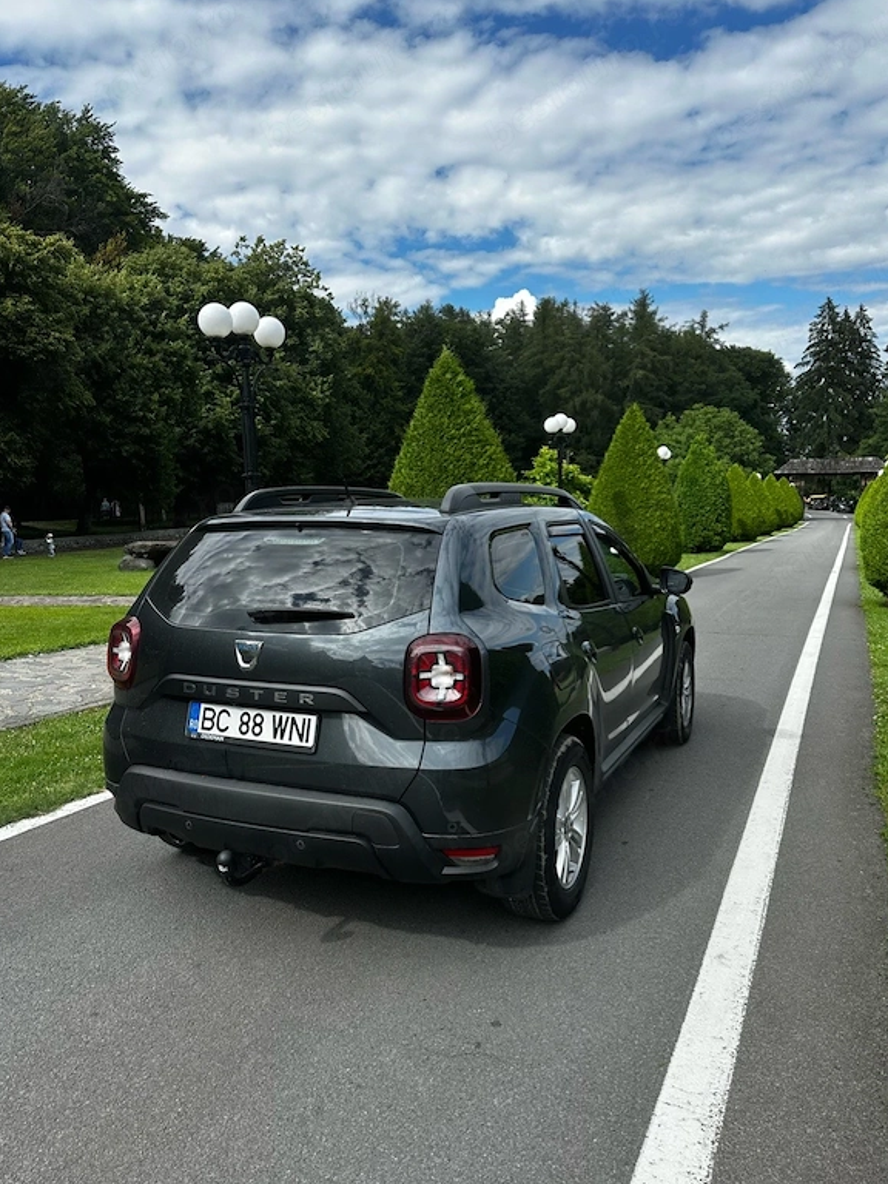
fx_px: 855
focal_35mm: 25
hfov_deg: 54.9
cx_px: 436
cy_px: 595
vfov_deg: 69.4
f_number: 1.78
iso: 80
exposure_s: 1/3472
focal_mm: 6.86
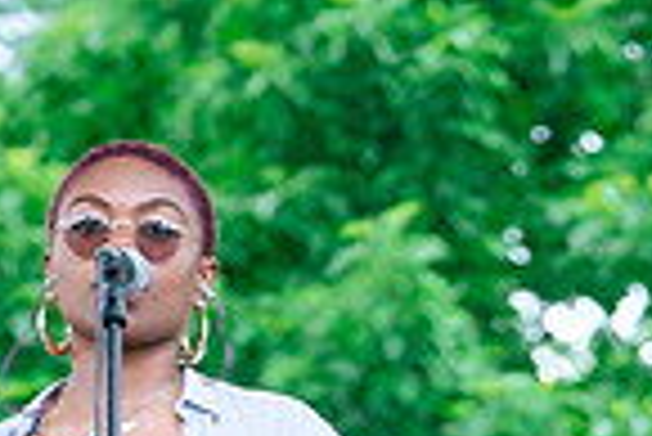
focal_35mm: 545
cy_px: 929
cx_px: 626
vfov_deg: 2.5
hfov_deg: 3.8
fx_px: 9880
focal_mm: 80.4
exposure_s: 1/160
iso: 200
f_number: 2.8
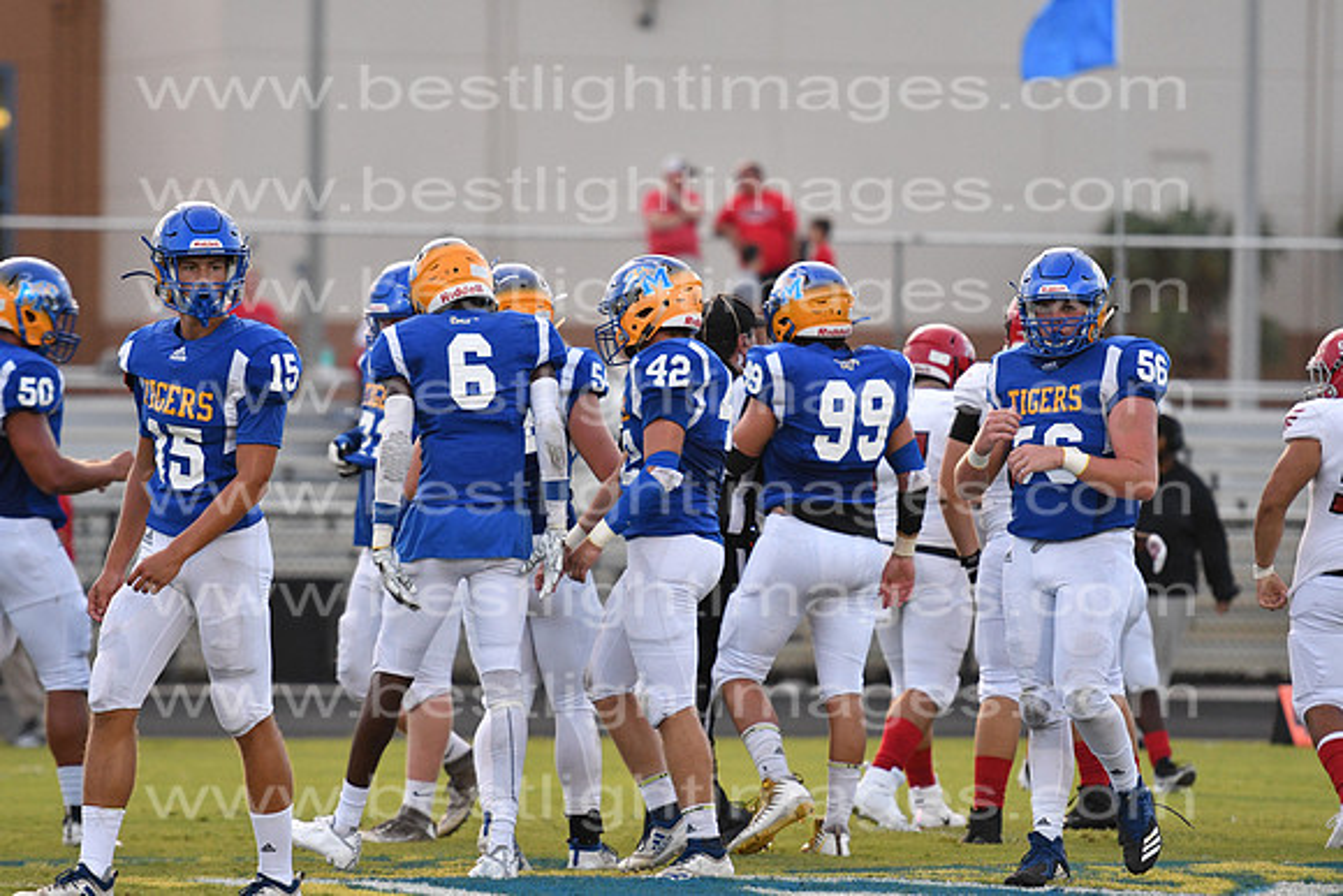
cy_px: 448
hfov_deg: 7.4
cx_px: 672
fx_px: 10354
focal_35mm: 278
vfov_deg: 5.0
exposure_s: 1/1000
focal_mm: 185
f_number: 3.2
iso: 1600
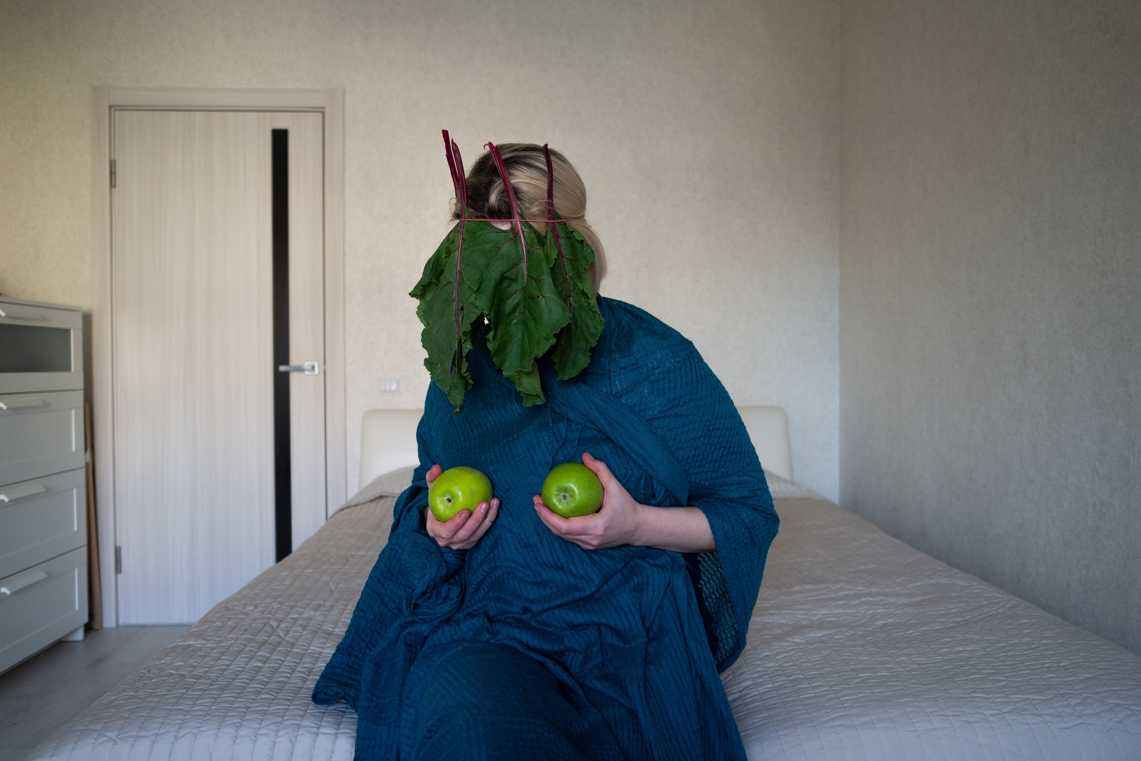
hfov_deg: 71.6
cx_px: 570
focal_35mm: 25
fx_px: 791
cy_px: 380
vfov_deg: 51.4
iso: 250
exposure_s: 1/100
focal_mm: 12
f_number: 2
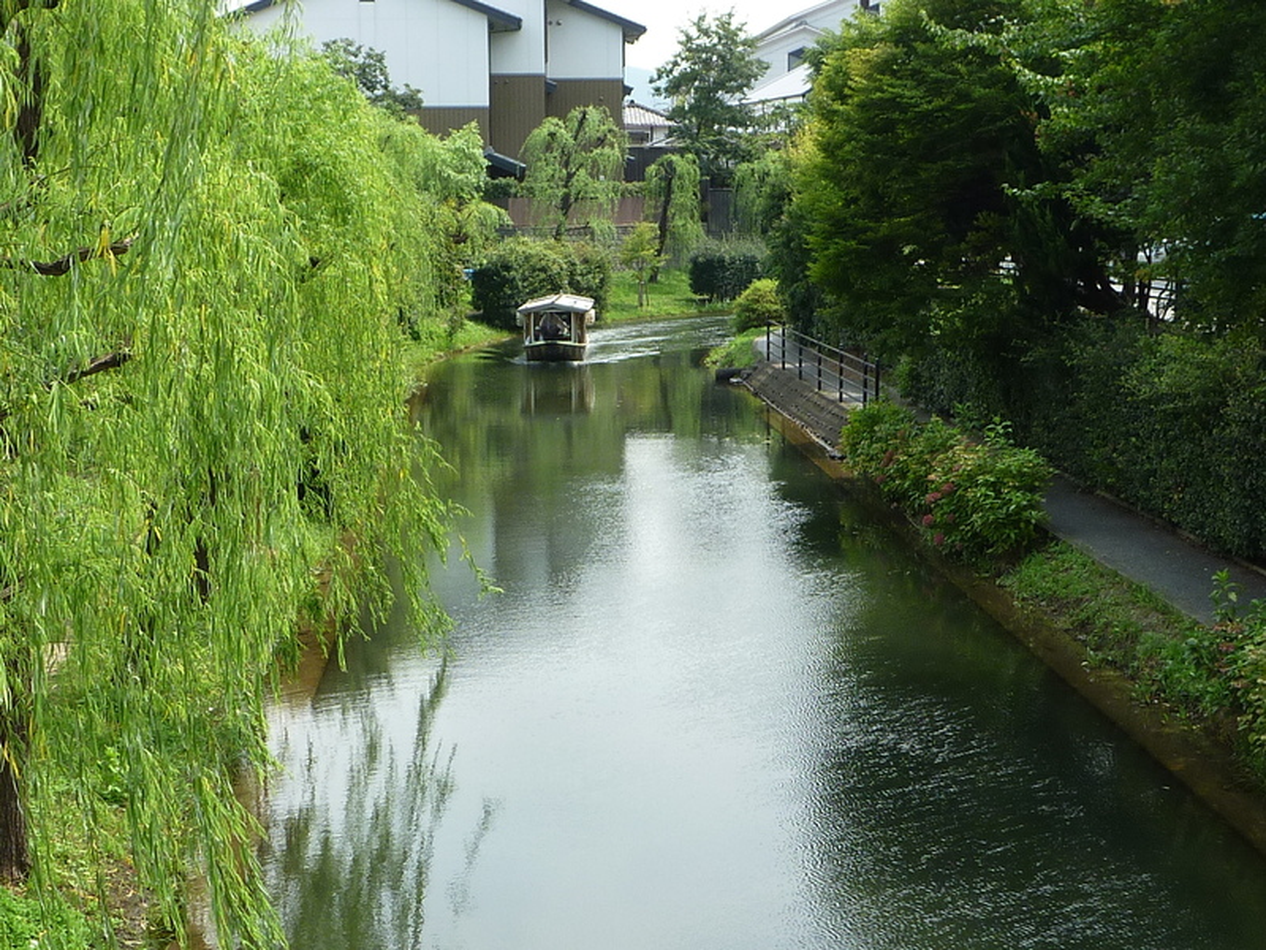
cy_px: 475
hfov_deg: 31.7
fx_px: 2231
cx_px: 633
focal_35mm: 61
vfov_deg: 24.0
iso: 80
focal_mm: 5.5
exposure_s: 1/320
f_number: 3.5
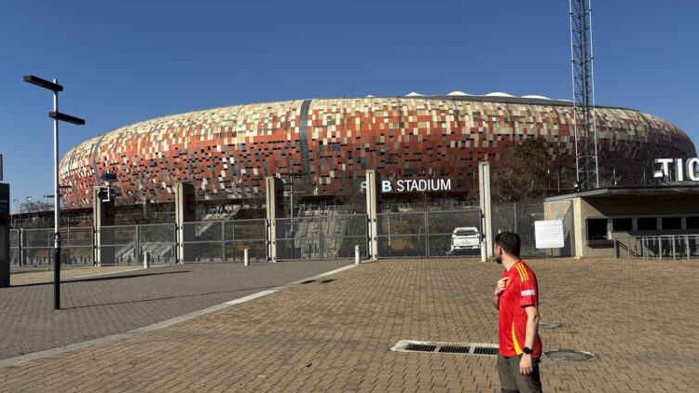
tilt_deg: +1.9
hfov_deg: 66.1
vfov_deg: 40.1
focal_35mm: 29
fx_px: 538
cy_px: 218
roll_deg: +1.1
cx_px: 357
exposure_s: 1/3650
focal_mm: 5.96
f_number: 1.6
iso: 50
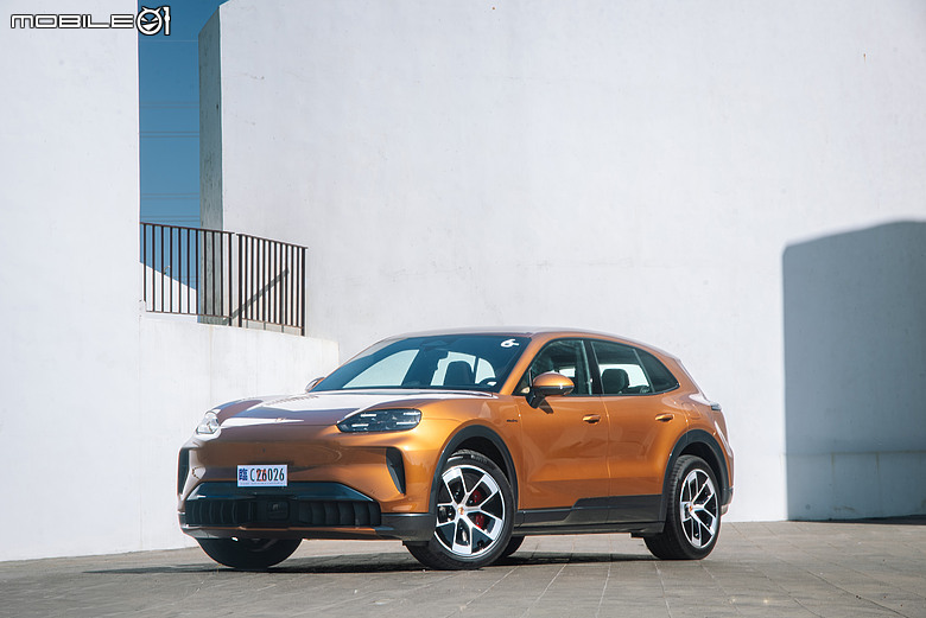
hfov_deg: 19.4
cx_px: 463
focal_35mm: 105
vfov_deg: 13.1
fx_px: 2702
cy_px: 309
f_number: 5.6
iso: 200
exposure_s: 1/100
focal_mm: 105
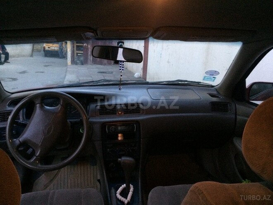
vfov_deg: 48.2
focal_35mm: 29
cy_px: 102
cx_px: 136
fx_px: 229
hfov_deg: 61.7
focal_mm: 4.15
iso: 320
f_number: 2.2
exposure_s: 1/17
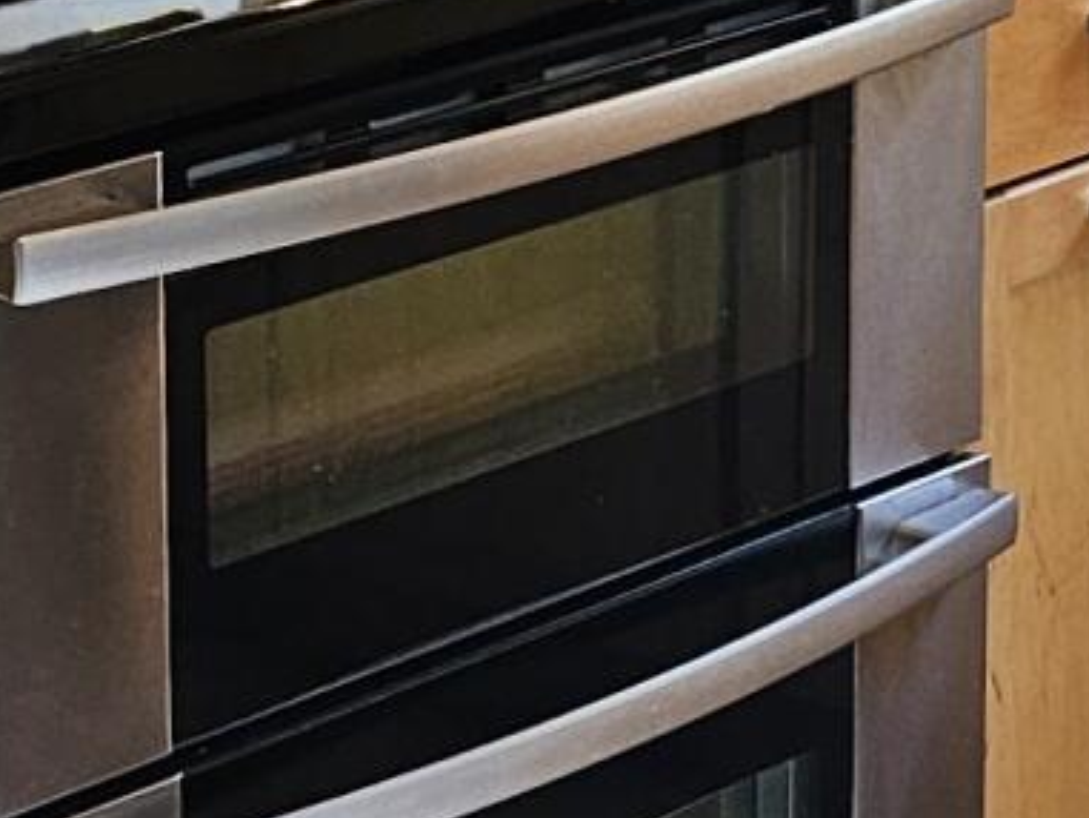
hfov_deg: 10.9
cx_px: 797
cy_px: -72
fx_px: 5696
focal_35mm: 181
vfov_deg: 8.2
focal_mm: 5.4
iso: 125
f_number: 1.8
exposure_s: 1/120
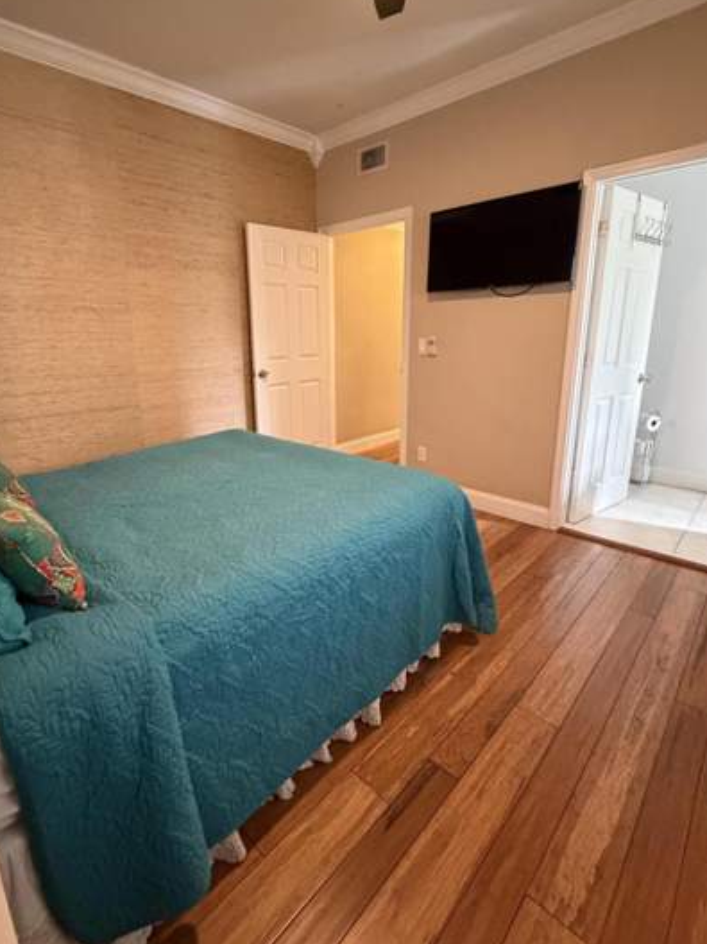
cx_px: 304
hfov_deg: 74.3
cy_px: 433
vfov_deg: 90.8
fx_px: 463
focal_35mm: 17
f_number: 2.2
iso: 1000
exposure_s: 1/60
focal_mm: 2.22
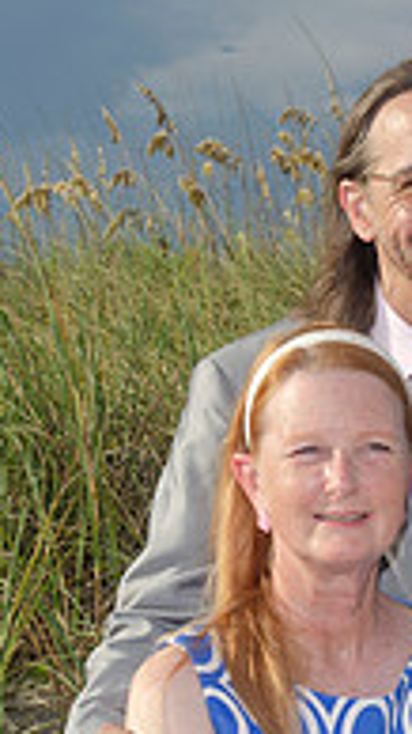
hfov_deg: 8.7
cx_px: 423
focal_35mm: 138
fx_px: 2683
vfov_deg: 15.5
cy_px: 594
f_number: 10
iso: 100
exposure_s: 1/250
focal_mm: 38
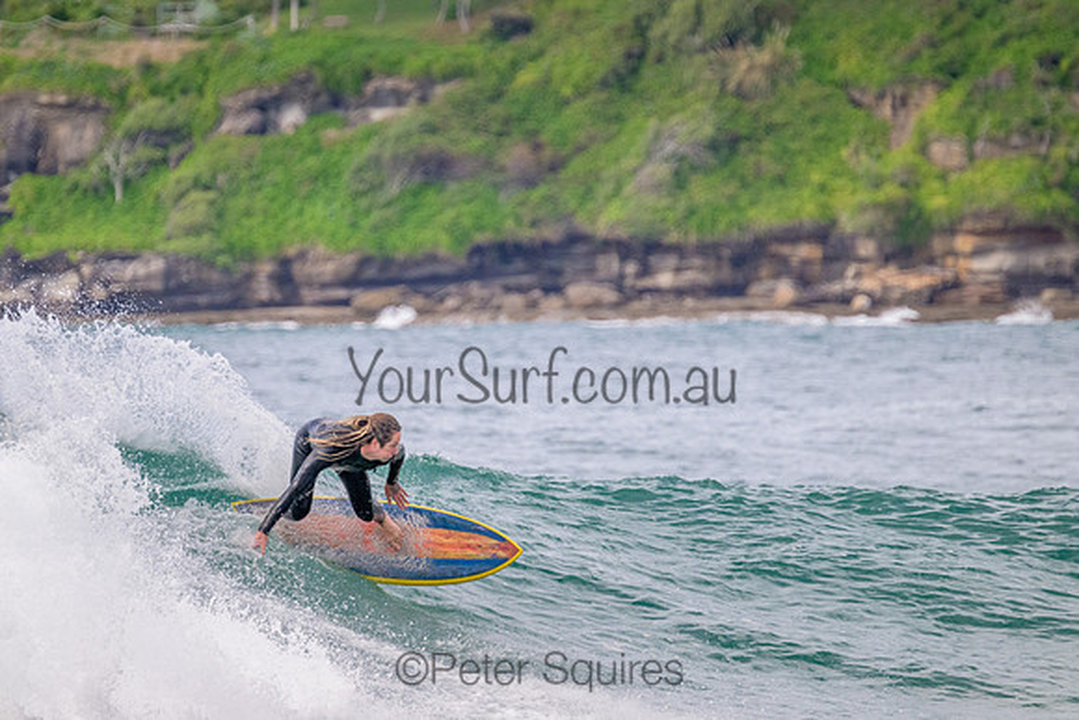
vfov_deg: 2.0
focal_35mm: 690
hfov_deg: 3.0
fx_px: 20685
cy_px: 360
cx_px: 540
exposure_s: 1/2000
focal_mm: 690
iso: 2500
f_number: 11
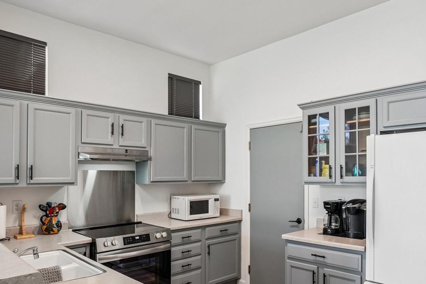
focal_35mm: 26
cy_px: 176
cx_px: 241
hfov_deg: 69.1
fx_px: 308
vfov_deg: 49.1
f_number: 8
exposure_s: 1/15
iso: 400
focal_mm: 12
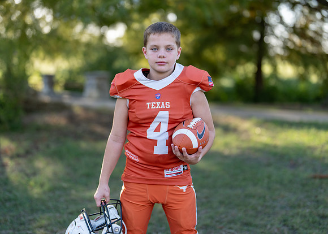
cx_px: 159
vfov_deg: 24.9
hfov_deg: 34.4
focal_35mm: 57
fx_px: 529
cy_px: 108
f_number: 1.2
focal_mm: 50
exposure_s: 1/1250
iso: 100
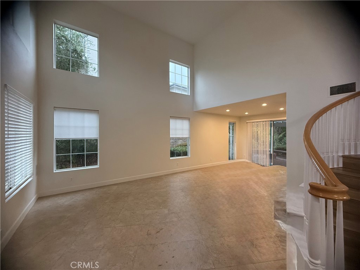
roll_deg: +0.1
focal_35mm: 14
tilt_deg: -0.3
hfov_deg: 102.1
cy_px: 135
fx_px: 146
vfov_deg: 85.7
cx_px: 180
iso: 400
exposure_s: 1/120
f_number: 2.2
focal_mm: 2.22
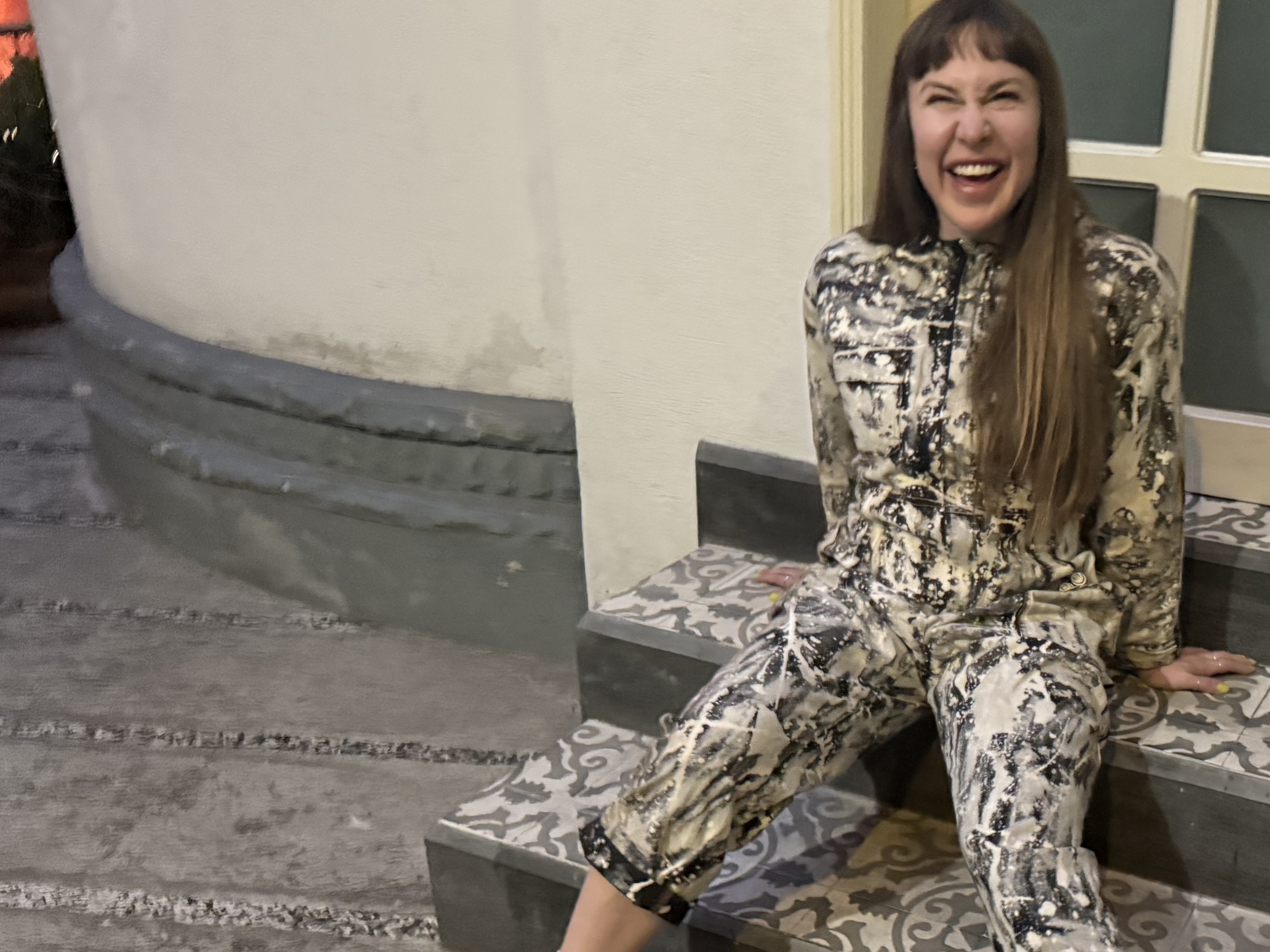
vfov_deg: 36.4
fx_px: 1431
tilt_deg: -23.4
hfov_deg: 46.5
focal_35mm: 39
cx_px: 923
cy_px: 652
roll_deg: +0.1
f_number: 1.78
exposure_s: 1/30
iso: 1250
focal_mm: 6.76
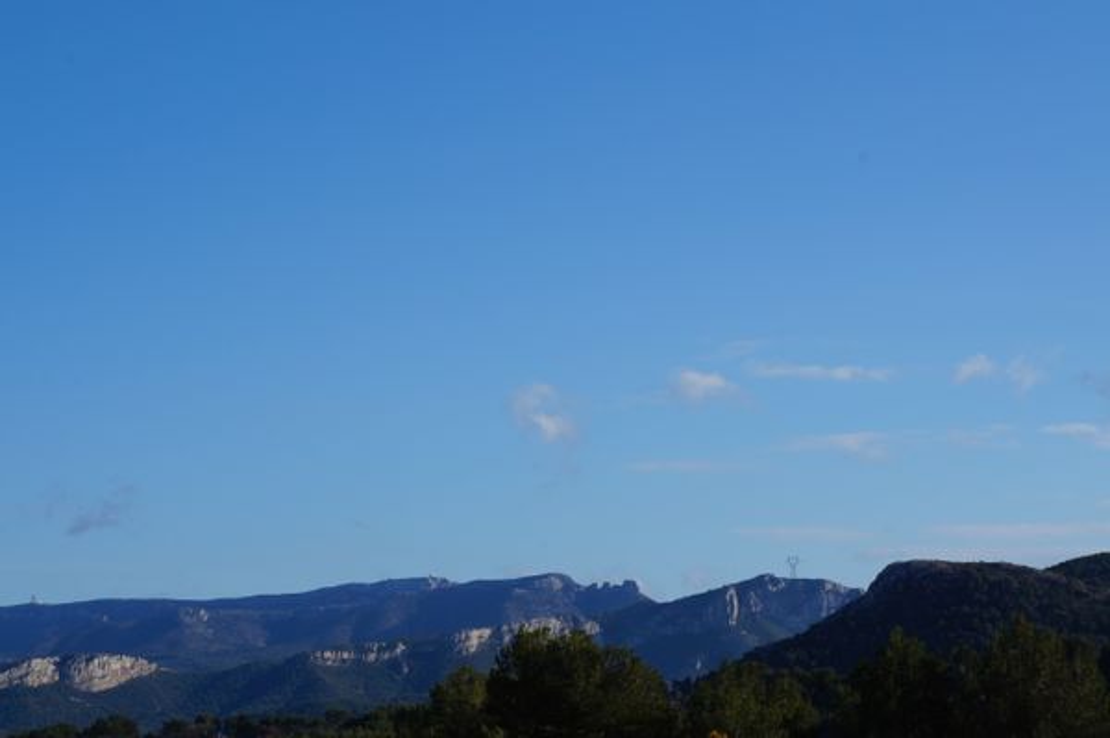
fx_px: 2542
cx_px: 555
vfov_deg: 16.5
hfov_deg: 24.6
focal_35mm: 82
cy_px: 369
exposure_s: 1/125
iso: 100
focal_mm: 55
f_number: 16
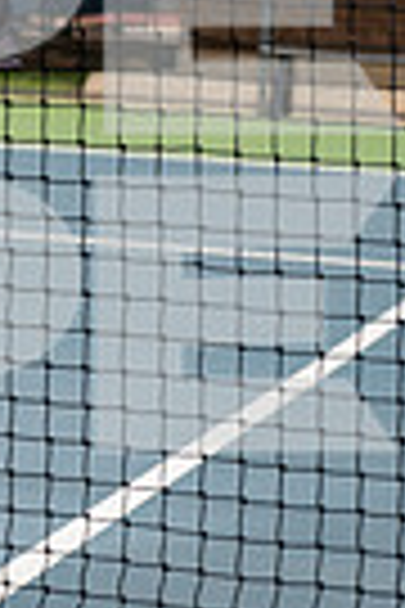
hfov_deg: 7.1
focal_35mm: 190
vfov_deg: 10.7
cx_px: -261
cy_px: 0
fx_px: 3206
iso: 100
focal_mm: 57
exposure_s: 1/1250
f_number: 4
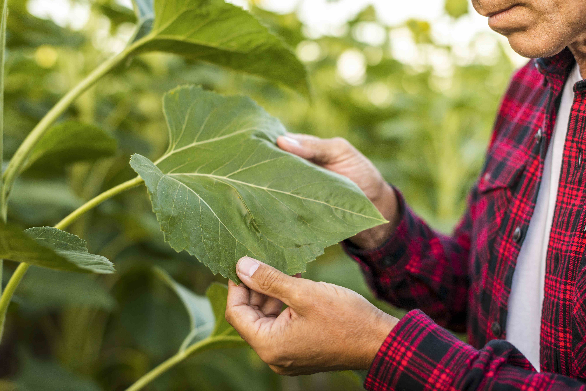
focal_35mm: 50
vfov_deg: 27.0
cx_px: 293
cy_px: 196
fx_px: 814
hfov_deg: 39.6
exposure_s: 1/320
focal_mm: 50
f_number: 2.8
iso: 320
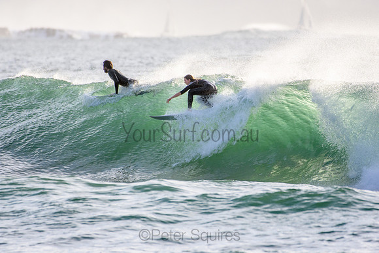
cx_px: 190
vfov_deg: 1.8
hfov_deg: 2.7
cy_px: 126
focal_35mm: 750
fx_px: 7897
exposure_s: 1/2000
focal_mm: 500
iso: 500
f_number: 5.6
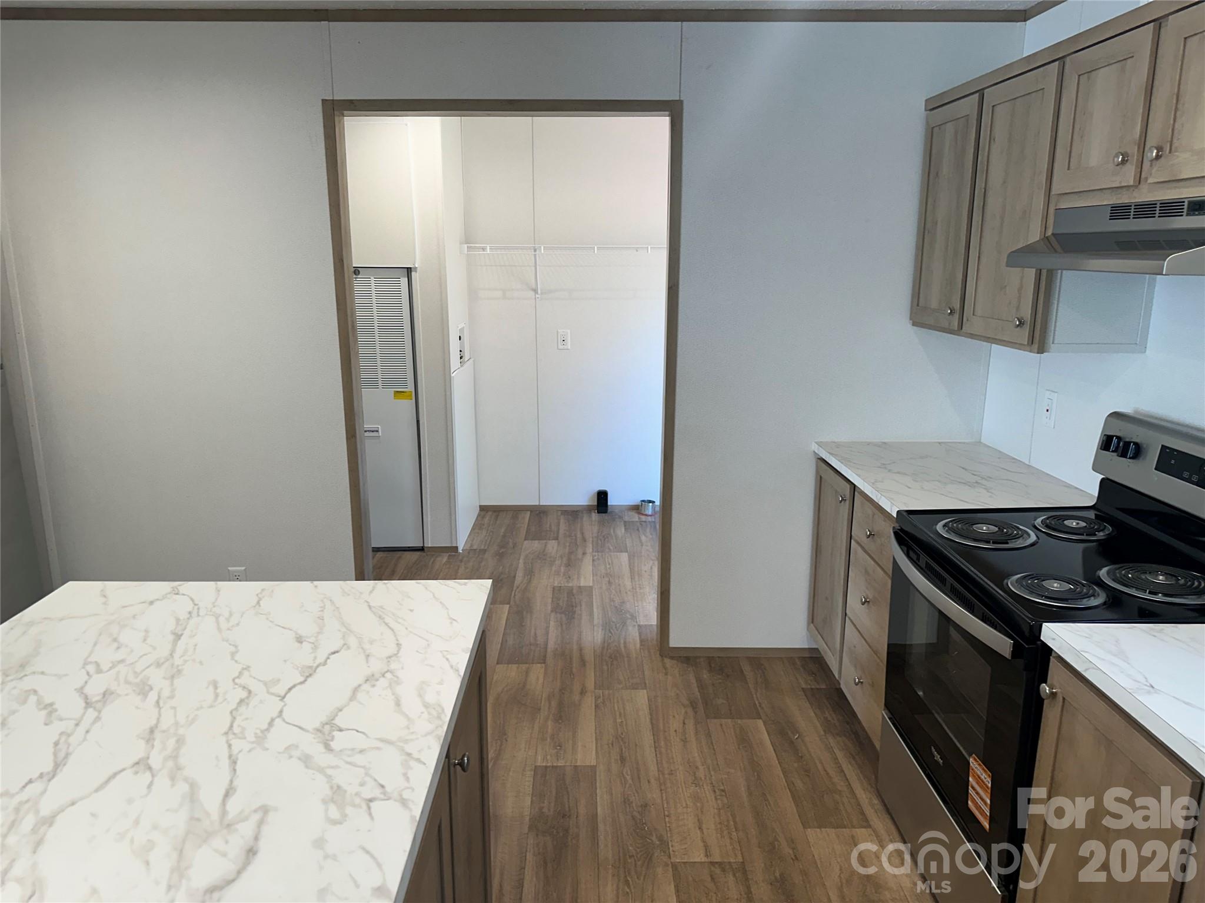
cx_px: 602
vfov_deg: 56.8
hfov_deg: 71.6
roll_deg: -0.8
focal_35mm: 24
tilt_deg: -12.9
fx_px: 835
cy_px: 452
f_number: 1.78
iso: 100
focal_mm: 6.86
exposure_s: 1/120
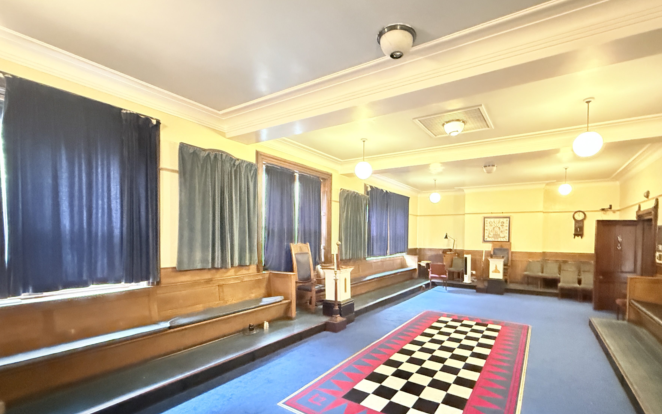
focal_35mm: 17
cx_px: 363
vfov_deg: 67.5
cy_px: 244
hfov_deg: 94.1
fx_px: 307
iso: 2500
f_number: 2.2
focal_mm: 2.22
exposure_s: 1/20
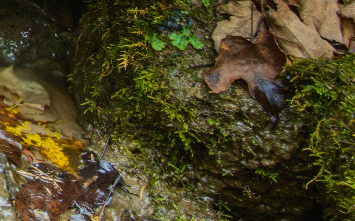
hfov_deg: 13.9
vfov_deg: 12.5
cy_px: -213
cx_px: -542
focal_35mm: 93
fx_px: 900
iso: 100
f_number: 22
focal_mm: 17
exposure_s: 6
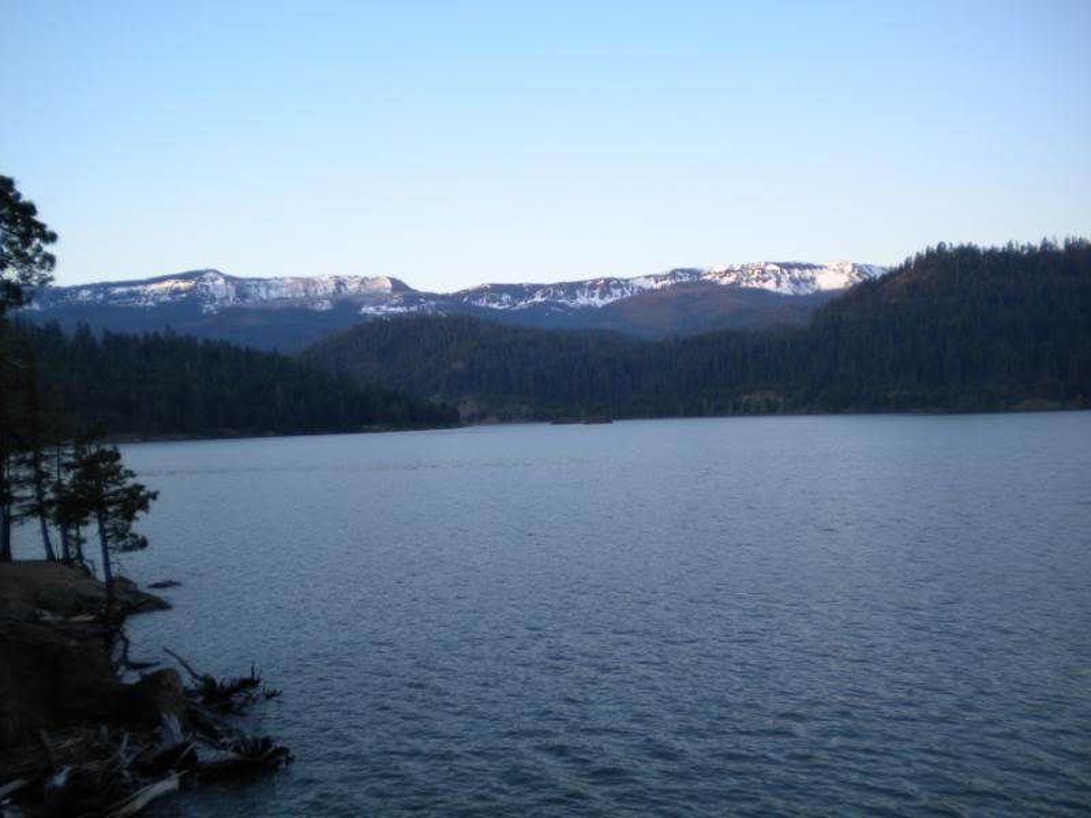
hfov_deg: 52.6
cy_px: 409
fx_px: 1103
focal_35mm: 35
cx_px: 546
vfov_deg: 40.7
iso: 80
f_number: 3.1
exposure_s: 1/99.4
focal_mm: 6.3
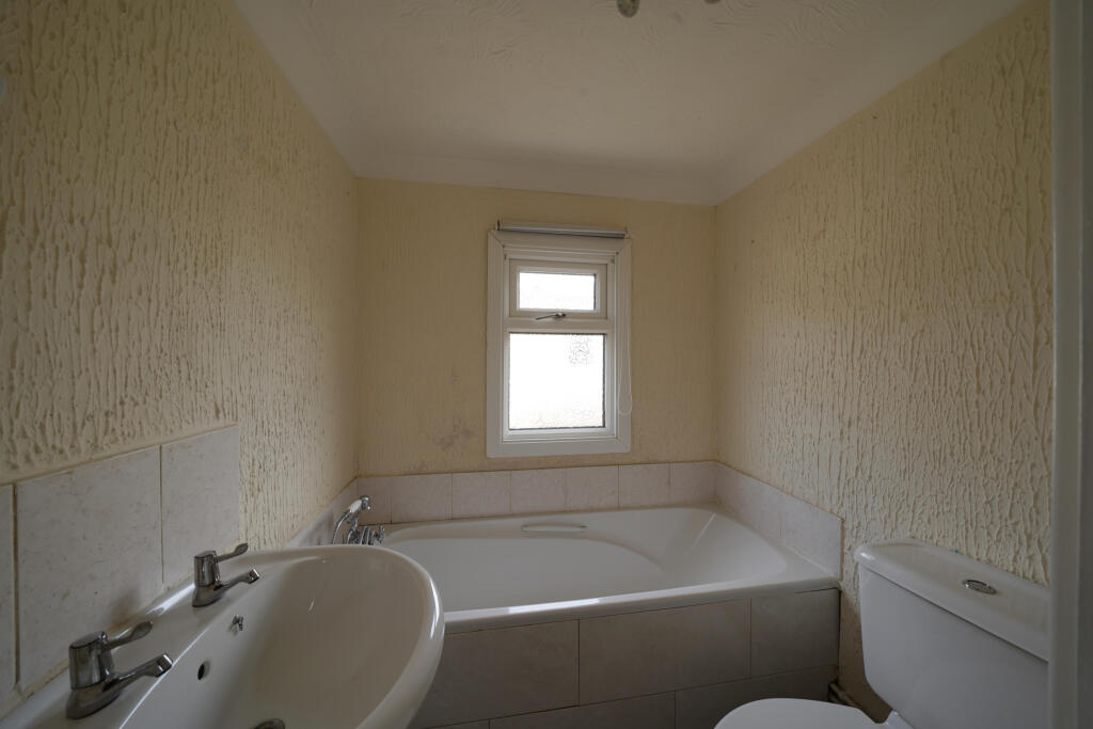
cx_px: 546
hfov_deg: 112.6
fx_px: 364
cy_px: 364
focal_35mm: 12
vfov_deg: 90.0
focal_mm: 12
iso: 400
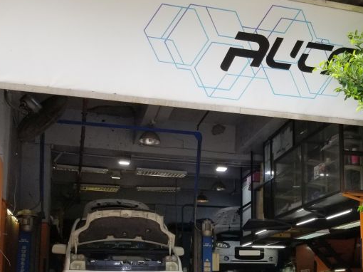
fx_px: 535
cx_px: 300
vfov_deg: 27.9
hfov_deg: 36.0
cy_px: 224
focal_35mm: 51
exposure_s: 1/321
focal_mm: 4.25
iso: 50
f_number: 1.7
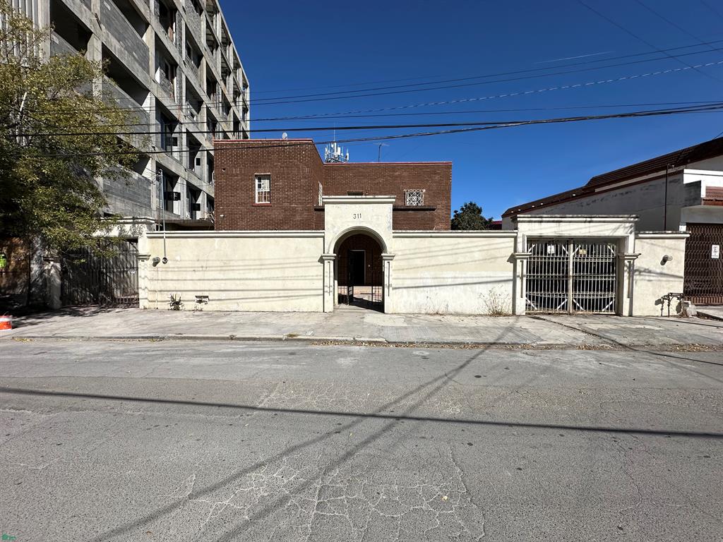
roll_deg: +0.0
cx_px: 362
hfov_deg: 102.1
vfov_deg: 85.7
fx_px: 292
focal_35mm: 14
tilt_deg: -1.3
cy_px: 271
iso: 50
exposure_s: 1/5556
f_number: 2.2
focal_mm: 2.22
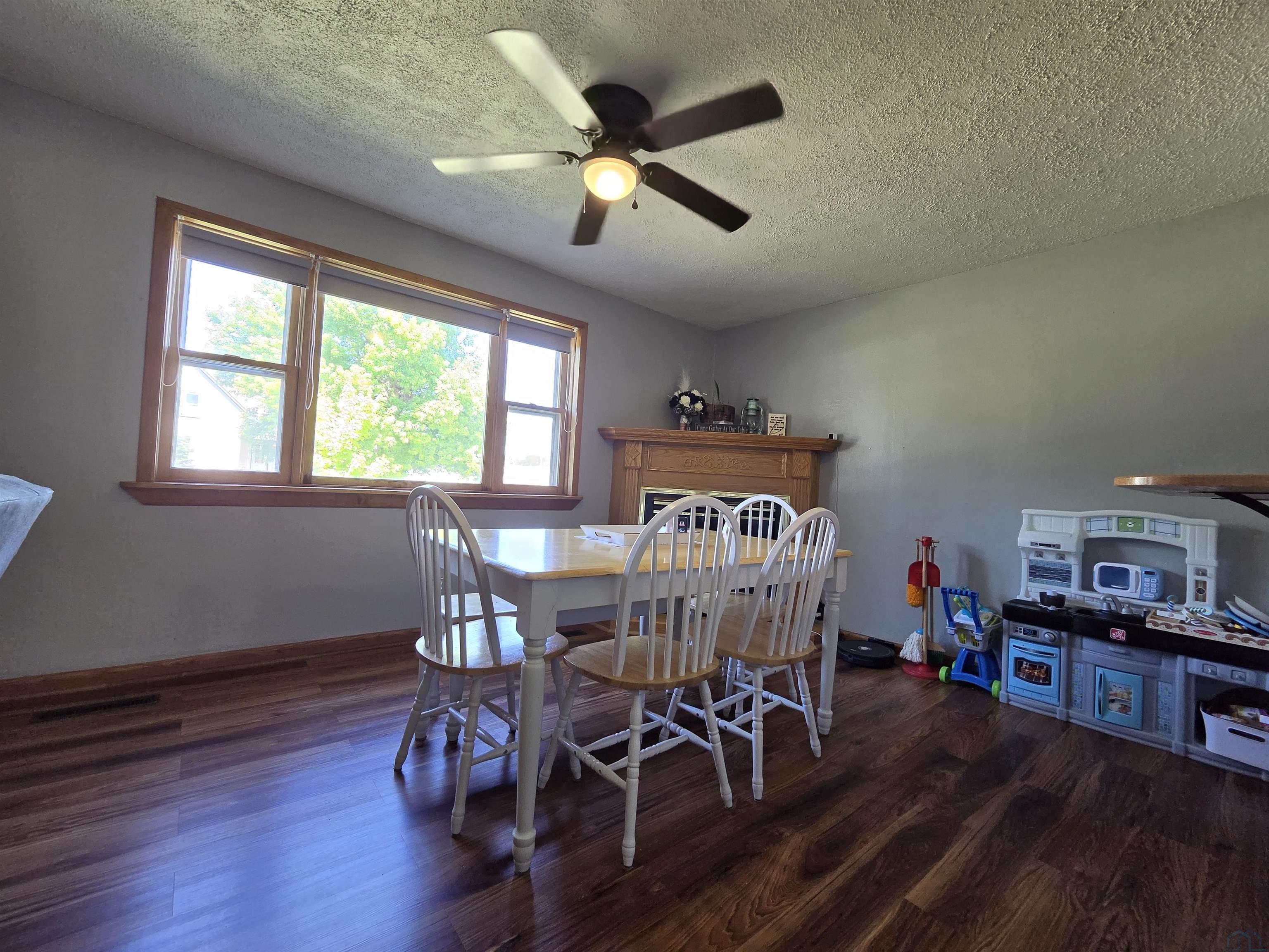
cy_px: 476
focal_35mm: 13
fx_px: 477
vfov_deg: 89.9
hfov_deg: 106.2
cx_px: 634
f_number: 2.2
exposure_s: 1/120
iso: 320
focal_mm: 2.2
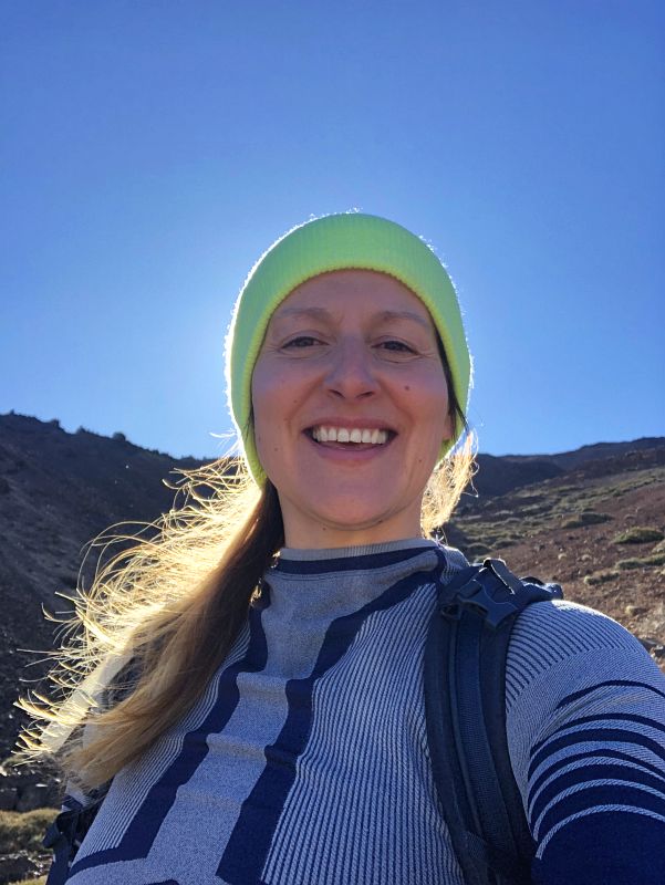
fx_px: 819
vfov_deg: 56.8
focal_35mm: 32
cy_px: 442
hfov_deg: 44.2
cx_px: 332
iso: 20
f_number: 2.2
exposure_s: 1/393
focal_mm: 2.87
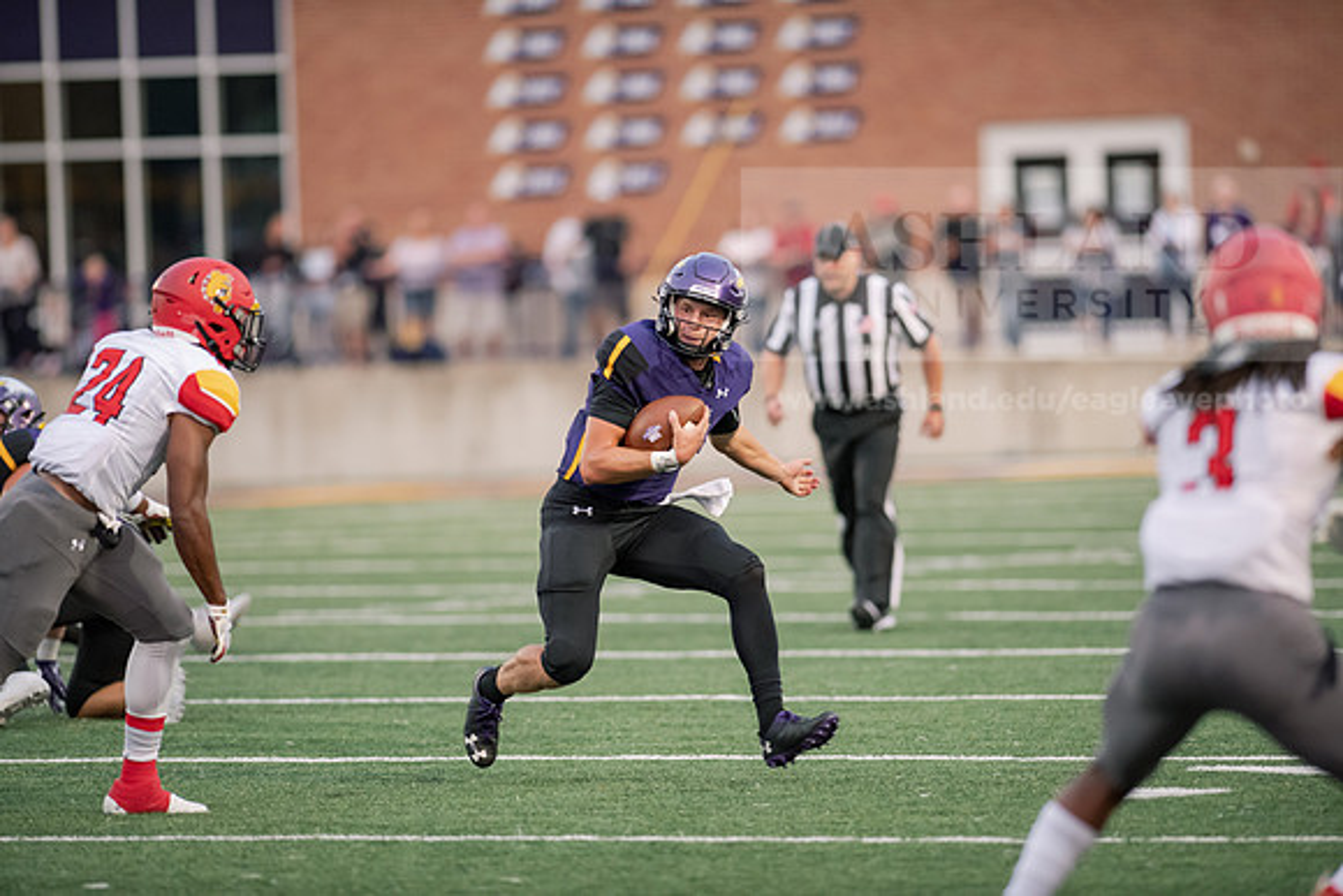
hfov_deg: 6.9
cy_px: 448
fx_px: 11194
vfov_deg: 4.6
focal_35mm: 300
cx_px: 672
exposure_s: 1/800
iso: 2500
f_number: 2.8
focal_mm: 300
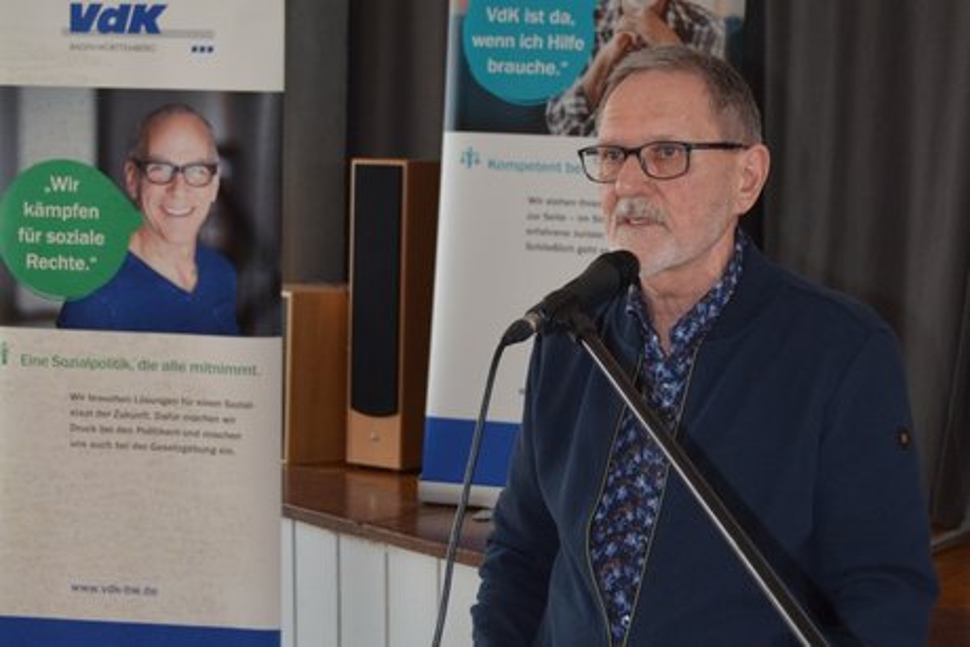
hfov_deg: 41.1
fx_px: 1294
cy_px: 324
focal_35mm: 48
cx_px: 485
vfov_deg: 28.1
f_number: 4.8
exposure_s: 1/60
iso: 1100
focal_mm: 32
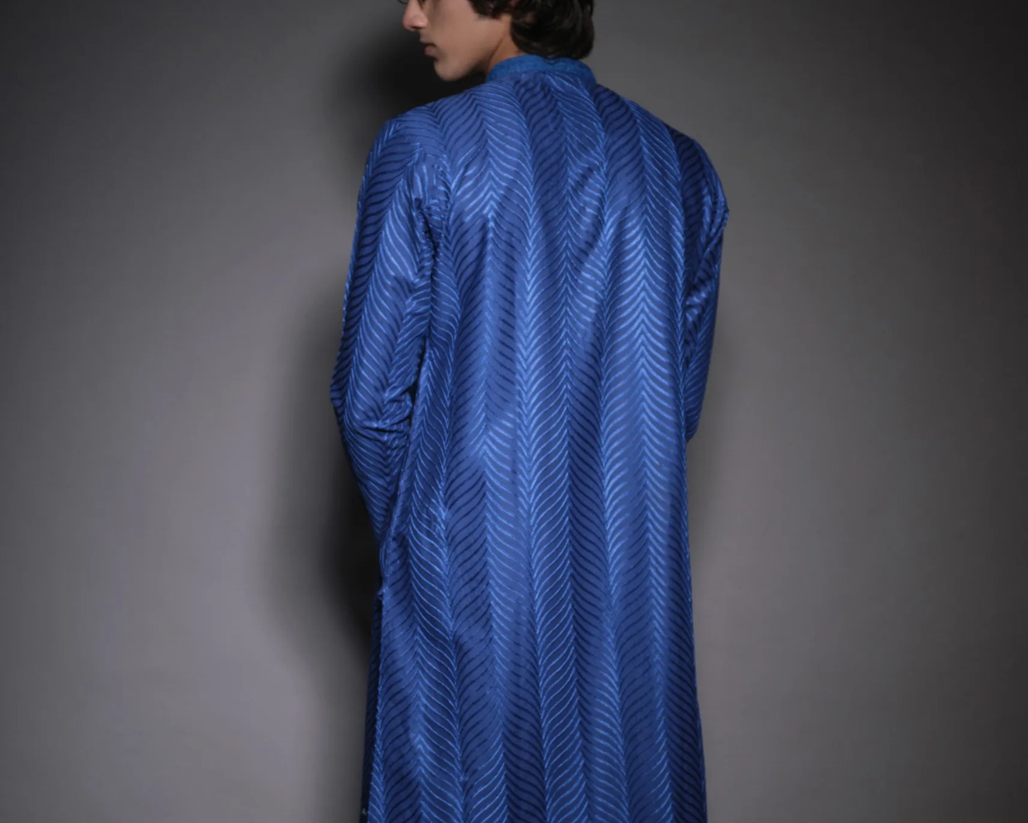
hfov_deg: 24.1
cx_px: 514
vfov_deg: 19.3
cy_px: 624
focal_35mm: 79
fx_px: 2404
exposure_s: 1/250
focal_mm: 37.4
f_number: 3.6
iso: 200
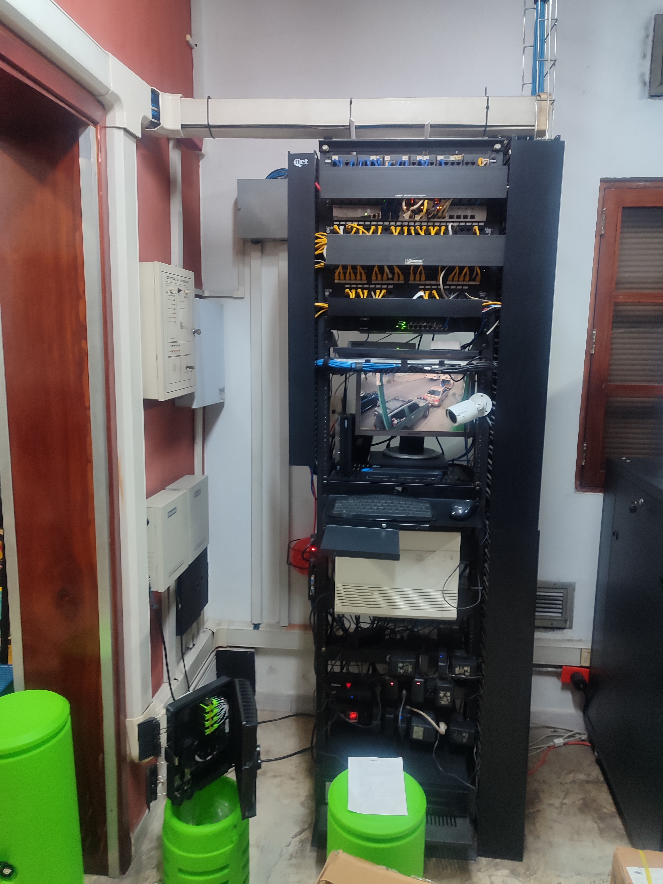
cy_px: 442
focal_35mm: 25
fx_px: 638
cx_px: 332
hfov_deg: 54.9
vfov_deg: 69.4
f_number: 1.89
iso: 327
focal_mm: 5.95
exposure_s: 1/20
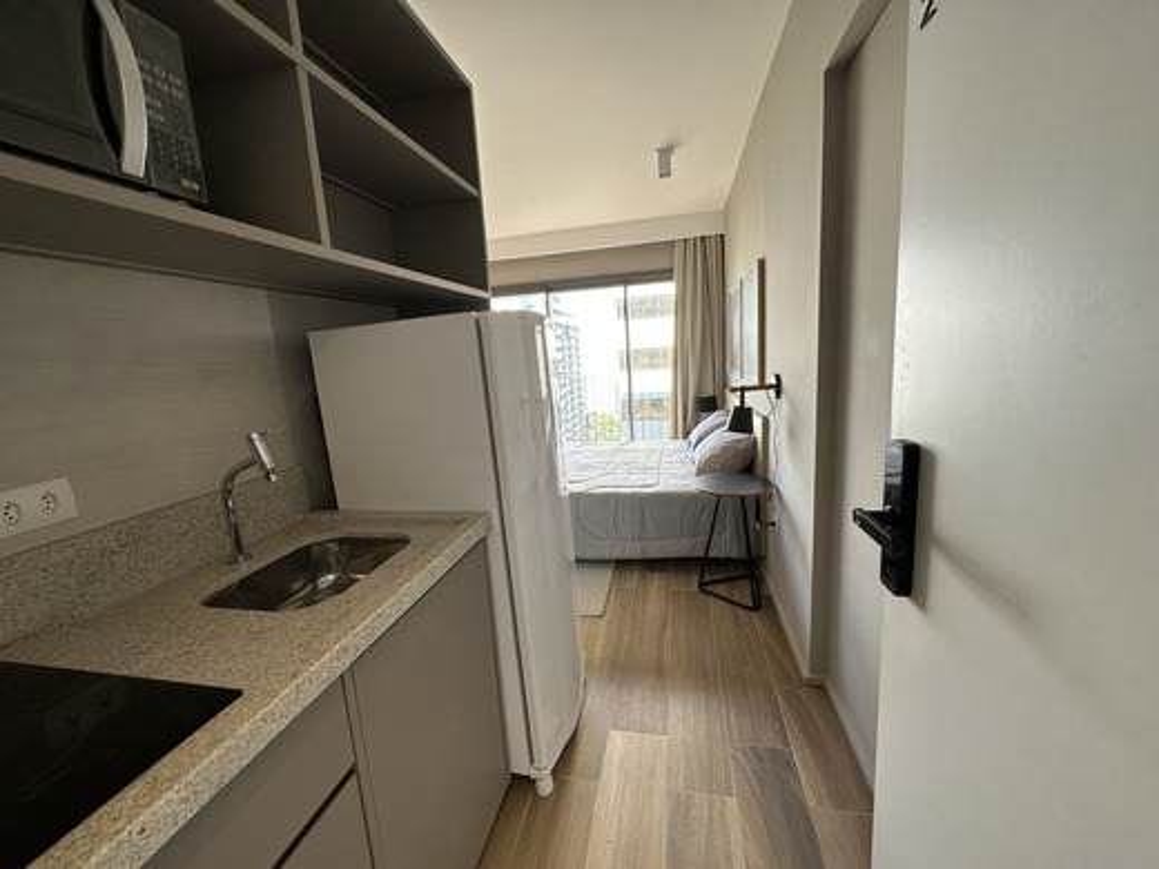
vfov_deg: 85.7
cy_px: 434
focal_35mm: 14
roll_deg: +3.6
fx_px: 469
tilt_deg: -10.1
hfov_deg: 102.1
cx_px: 580
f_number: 2.2
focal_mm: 2.22
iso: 64
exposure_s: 1/99
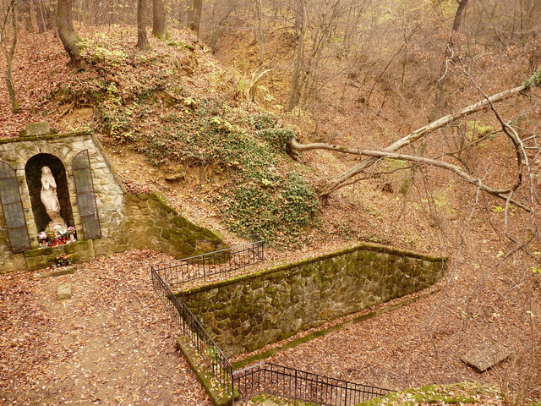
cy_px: 203
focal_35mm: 27
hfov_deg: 65.3
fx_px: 422
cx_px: 270
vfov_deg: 51.4
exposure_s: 1/30
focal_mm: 4.8
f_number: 2.8
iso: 160
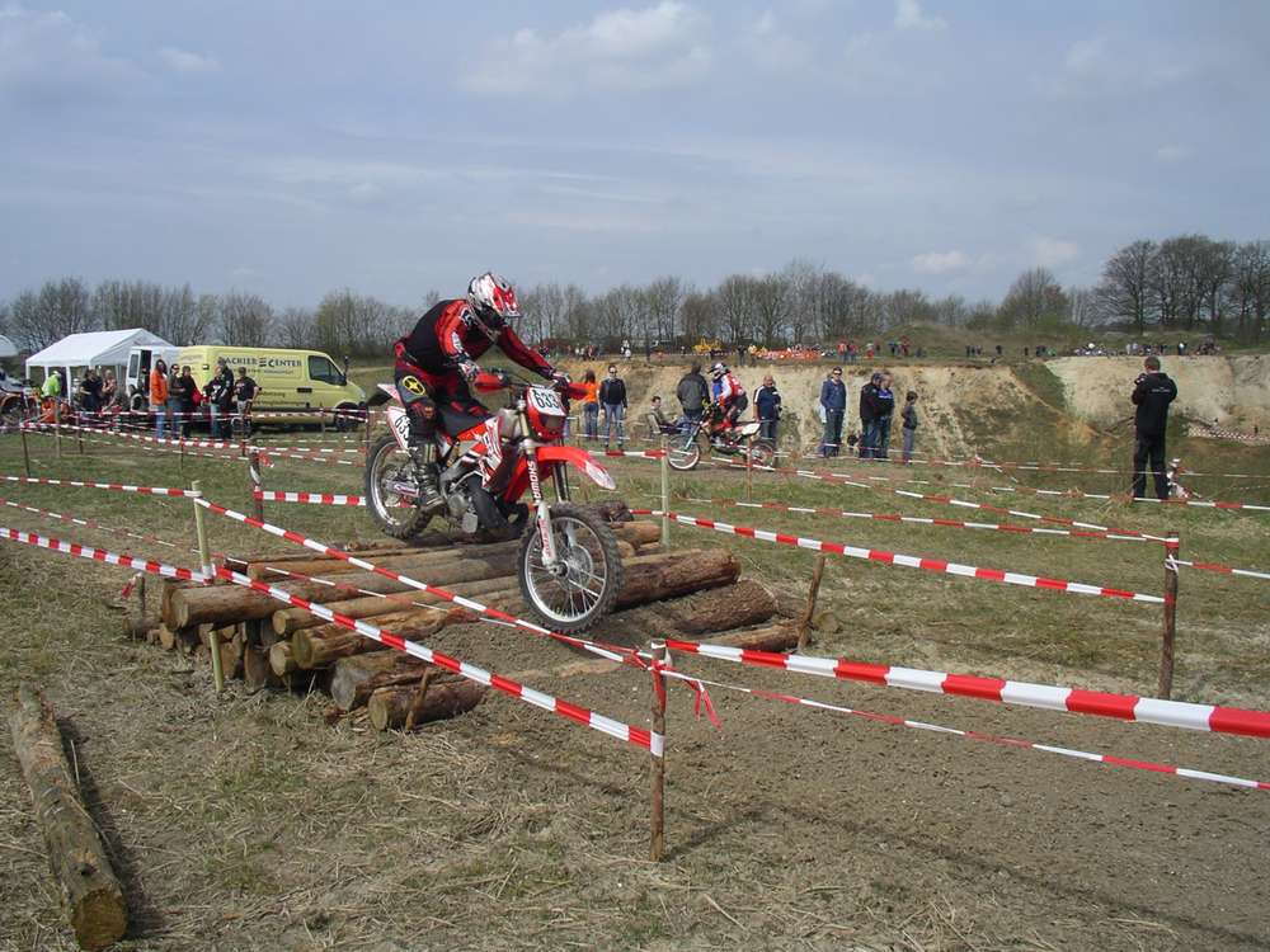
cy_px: 476
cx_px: 635
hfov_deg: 50.1
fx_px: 1357
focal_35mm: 37
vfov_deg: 38.7
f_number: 6.9
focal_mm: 5.7
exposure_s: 1/250
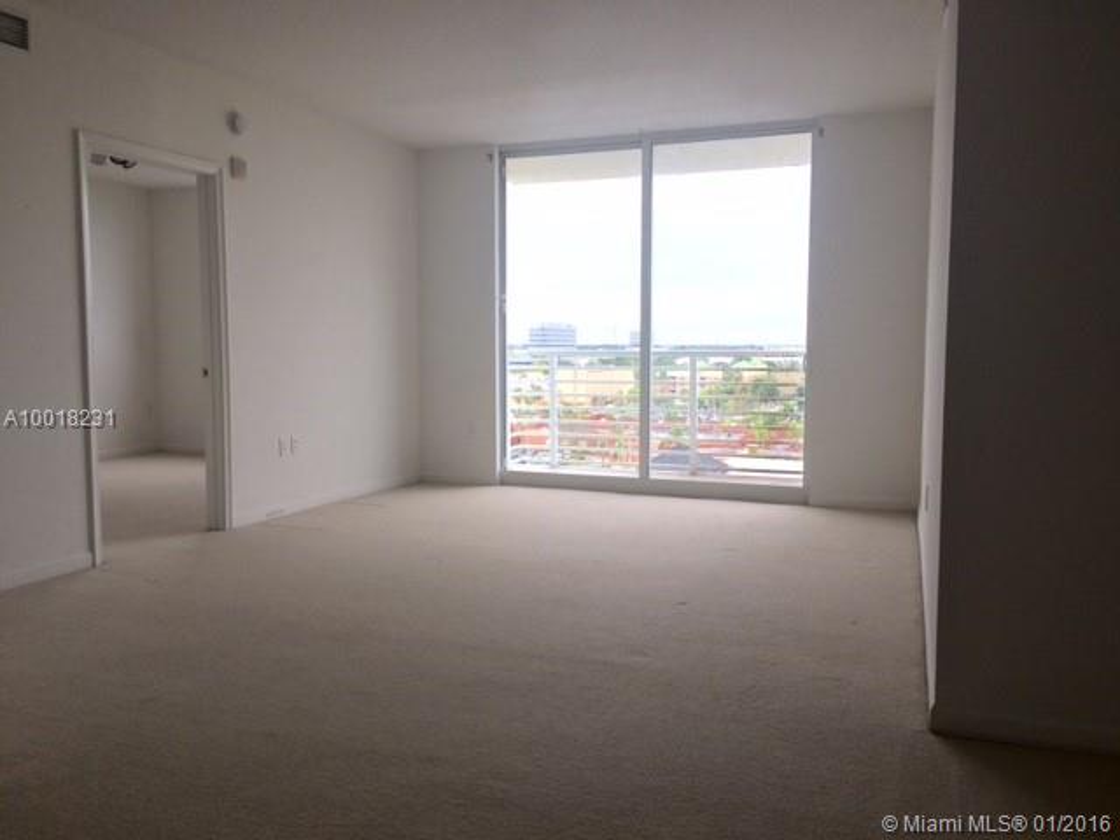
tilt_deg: -6.4
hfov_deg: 61.7
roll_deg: +1.3
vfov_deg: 48.2
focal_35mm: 29
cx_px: 560
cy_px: 420
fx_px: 938
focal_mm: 4.15
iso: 40
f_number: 2.2
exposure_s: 1/60
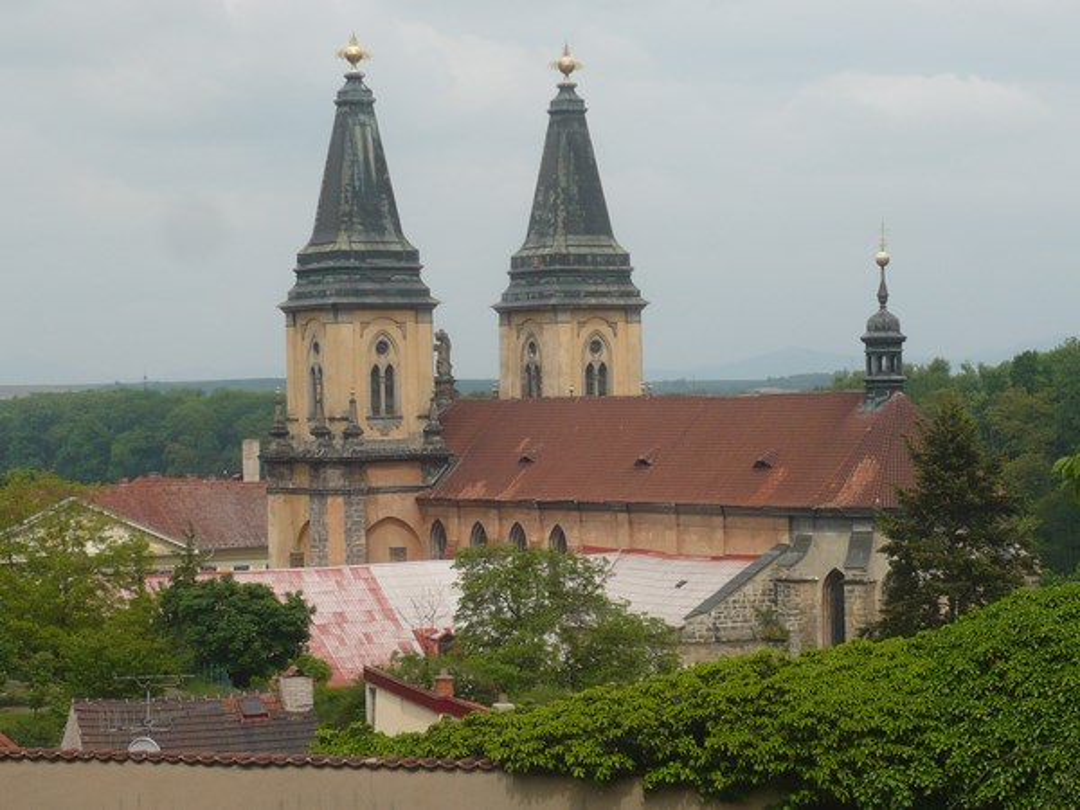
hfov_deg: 19.4
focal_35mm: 101
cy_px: 405
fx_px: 3151
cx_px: 540
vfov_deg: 14.6
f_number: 11
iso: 100
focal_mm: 12.2
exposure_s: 1/160
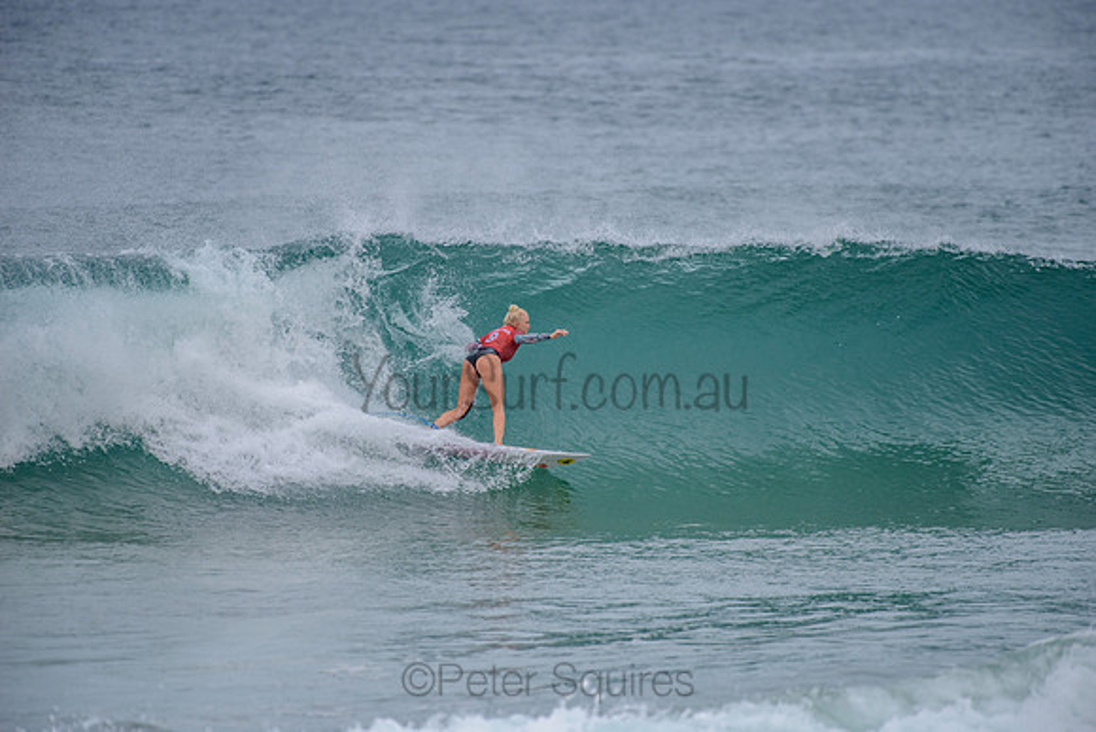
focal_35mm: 500
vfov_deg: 2.8
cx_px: 548
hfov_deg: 4.1
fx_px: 15225
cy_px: 366
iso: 320
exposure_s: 1/2000
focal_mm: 500
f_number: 5.6
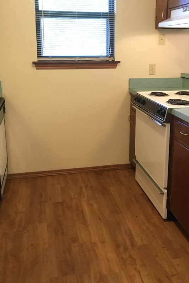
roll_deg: +0.3
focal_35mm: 39
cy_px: 111
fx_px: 307
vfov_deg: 49.2
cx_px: 111
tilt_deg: -11.9
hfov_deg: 34.1
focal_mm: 4.15
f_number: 2.2
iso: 160
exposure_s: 1/30
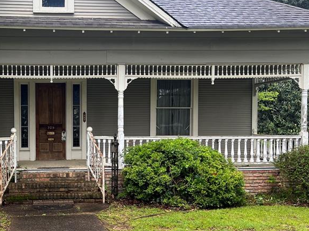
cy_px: 148
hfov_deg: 39.8
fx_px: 411
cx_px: 66
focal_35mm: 46
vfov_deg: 31.3
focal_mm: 5.7
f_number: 1.5
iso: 80
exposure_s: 1/121
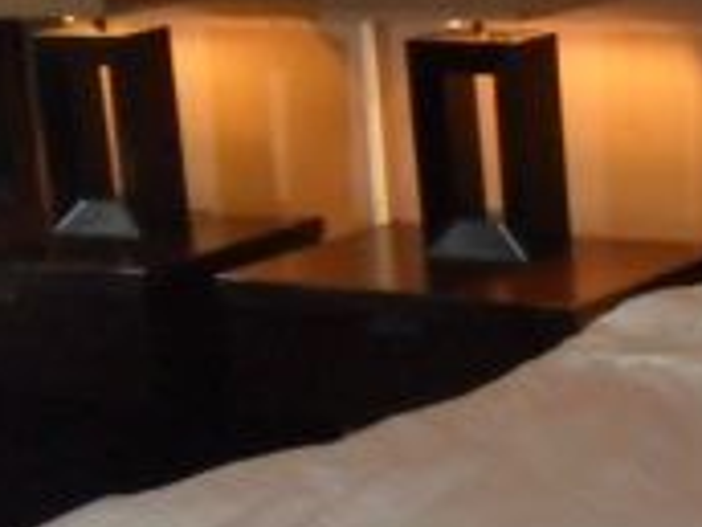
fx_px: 2636
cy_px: 163
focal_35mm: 130
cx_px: 1216
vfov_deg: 11.4
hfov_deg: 13.7
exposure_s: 1/45
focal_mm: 6.3
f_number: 3
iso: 320
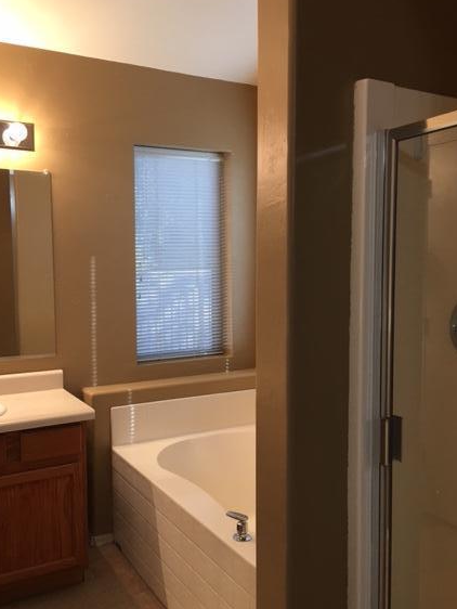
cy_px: 315
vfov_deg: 55.3
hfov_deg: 43.0
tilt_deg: -2.8
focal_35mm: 33
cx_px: 219
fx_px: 580
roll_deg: +0.6
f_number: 2.2
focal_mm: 4.15
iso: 32
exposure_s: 1/15
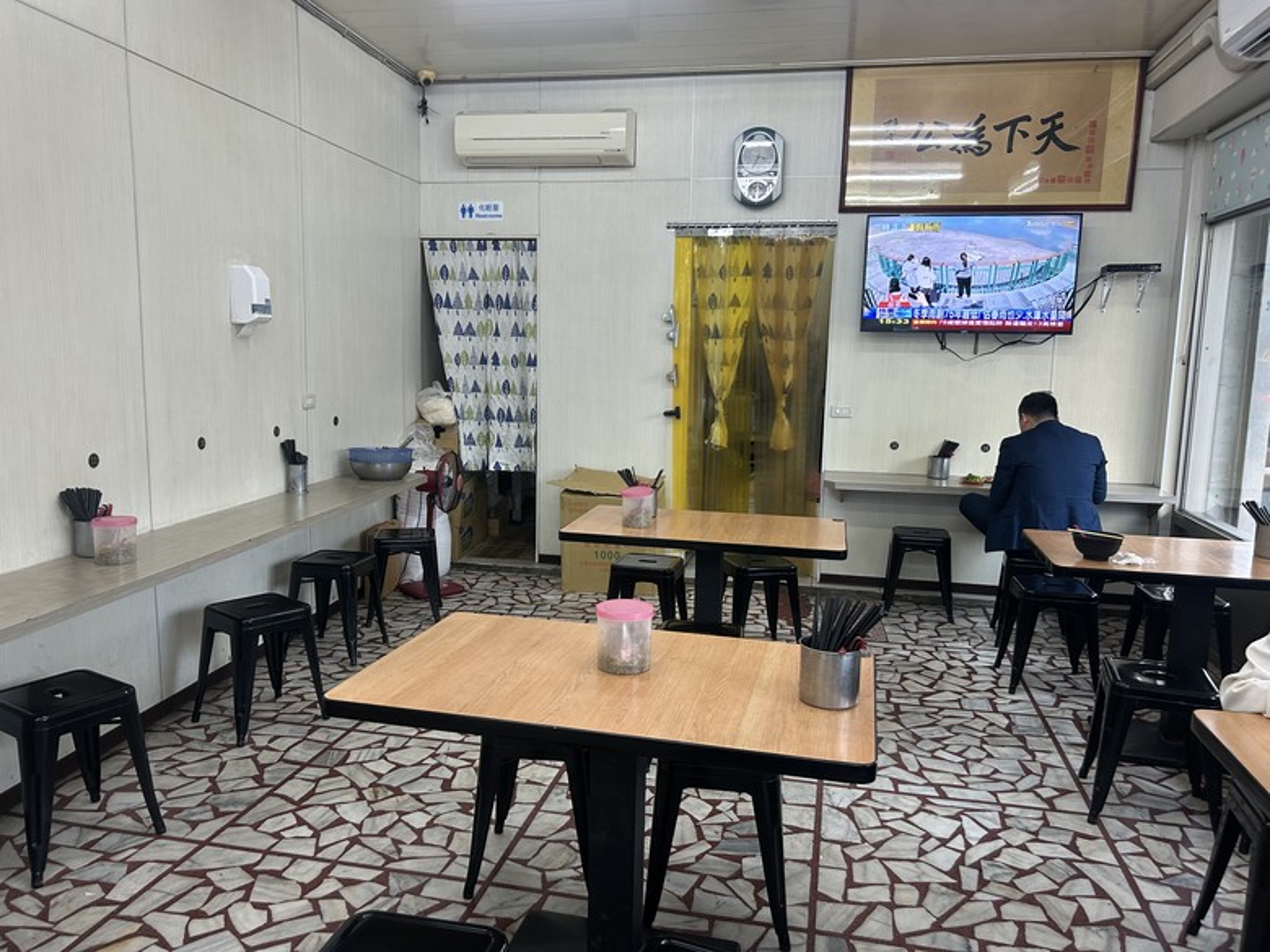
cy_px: 476
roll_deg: -2.1
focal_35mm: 26
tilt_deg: -7.8
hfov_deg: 67.3
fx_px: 954
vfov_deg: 53.1
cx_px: 635
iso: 100
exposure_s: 1/120
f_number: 1.5
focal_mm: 5.7
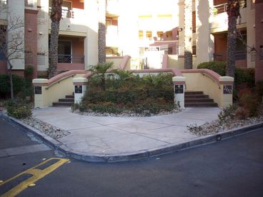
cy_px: 98
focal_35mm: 37
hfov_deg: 50.1
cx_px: 132
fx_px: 281
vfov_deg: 38.7
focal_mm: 6.2
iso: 80
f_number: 2.8
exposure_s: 1/132
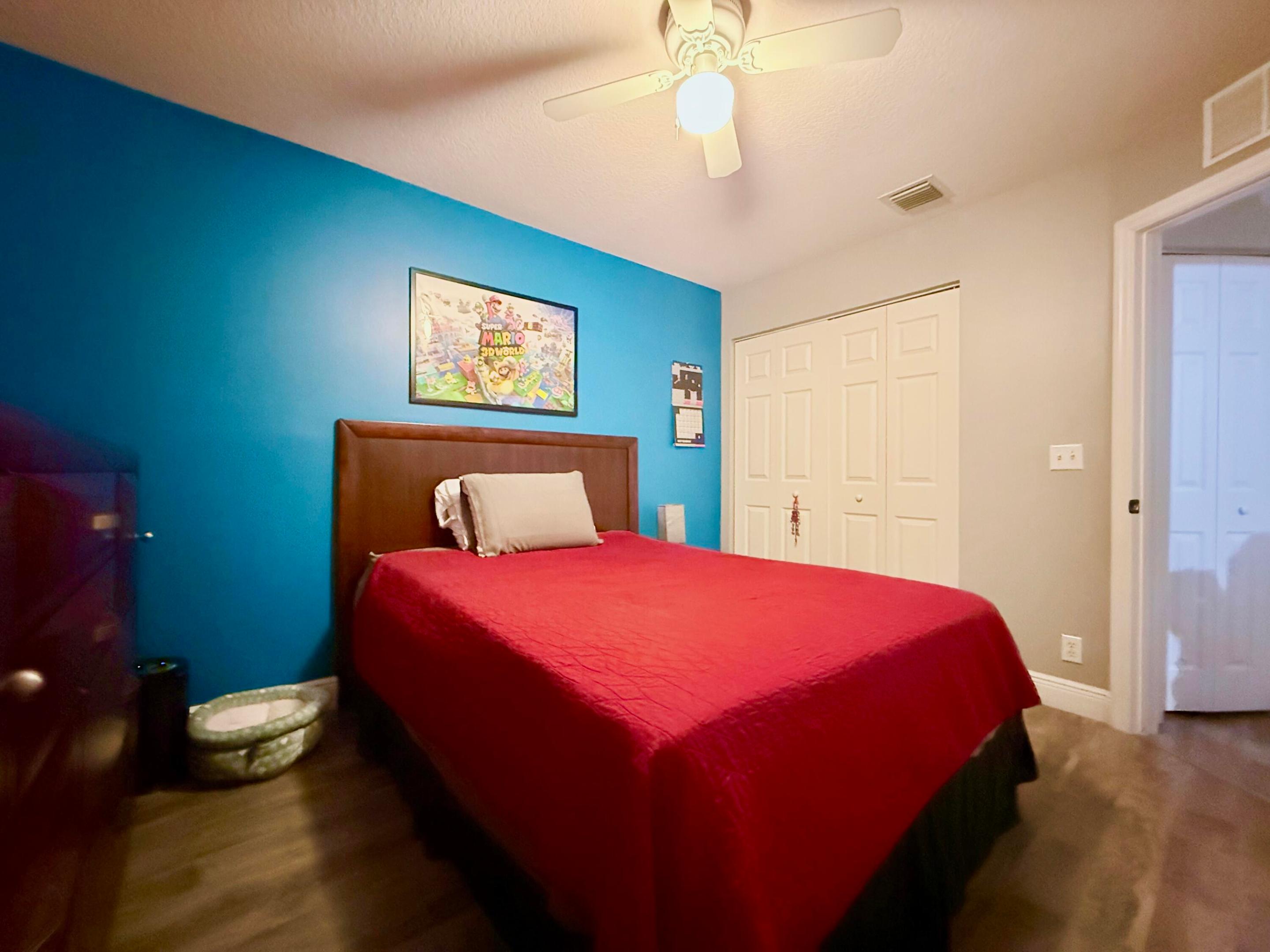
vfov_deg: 85.7
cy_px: 476
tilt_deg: +0.4
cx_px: 635
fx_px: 514
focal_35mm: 14
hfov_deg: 102.1
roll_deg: -0.4
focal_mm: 2.22
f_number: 2.2
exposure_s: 1/40
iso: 1600
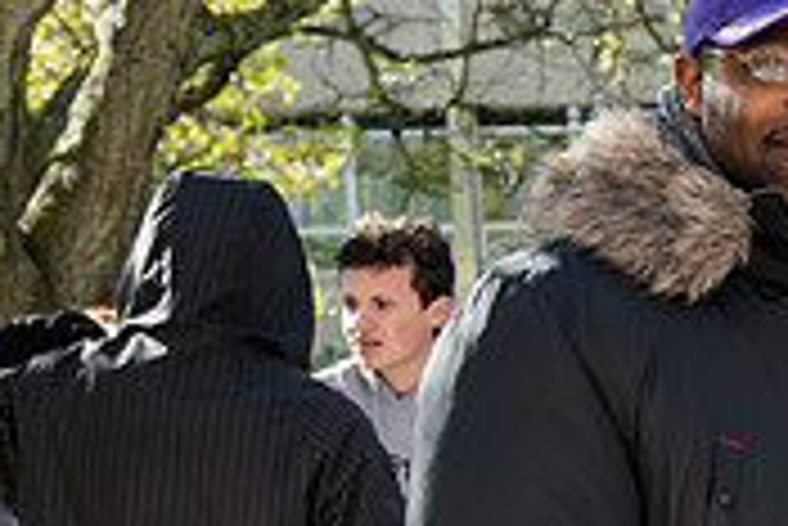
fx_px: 2760
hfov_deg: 15.3
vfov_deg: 10.7
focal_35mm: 126
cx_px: 1099
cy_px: 618
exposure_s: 1/320
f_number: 5
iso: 400
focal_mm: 38
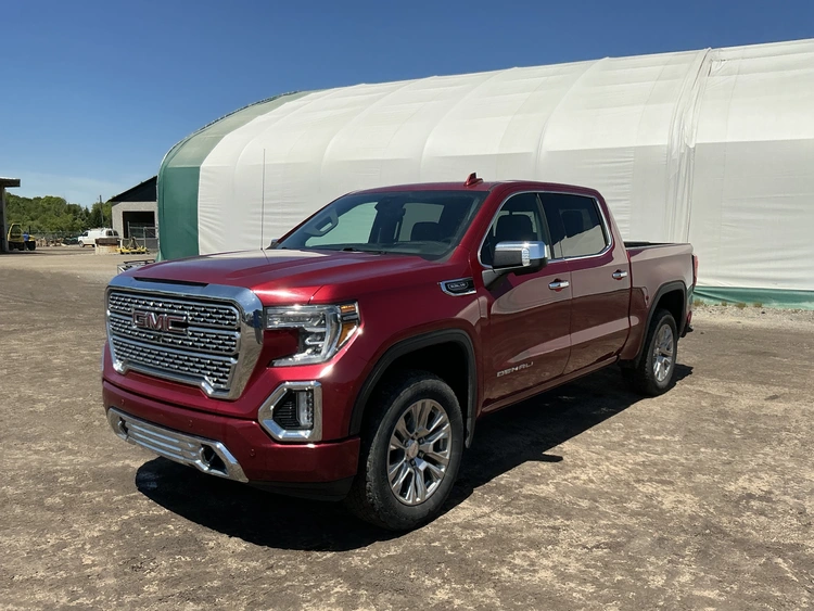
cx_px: 407
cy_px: 306
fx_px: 659
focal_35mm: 28
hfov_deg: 63.4
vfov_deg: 49.8
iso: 25
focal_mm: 3
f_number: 1.8
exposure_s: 1/2801
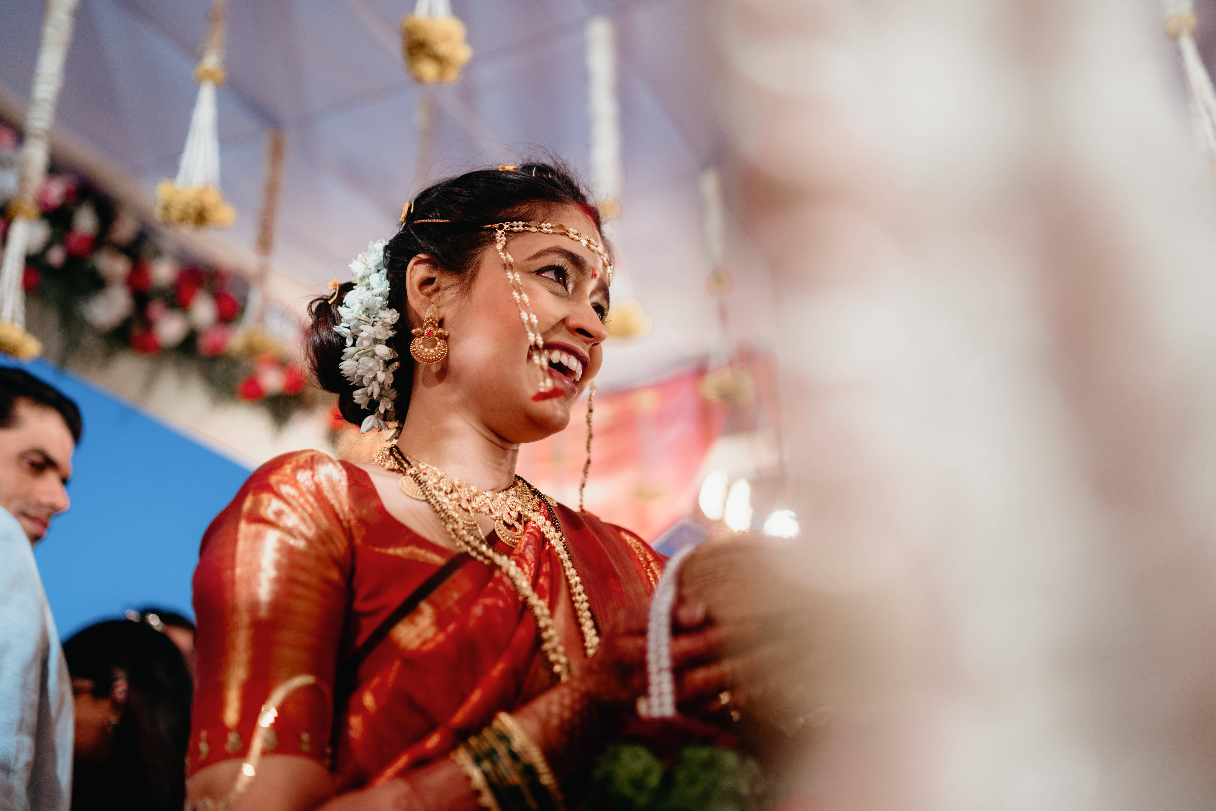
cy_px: 406
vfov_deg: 37.9
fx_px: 1182
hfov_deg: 54.4
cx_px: 608
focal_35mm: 35
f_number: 1.4
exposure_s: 1/320
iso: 500
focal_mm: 35
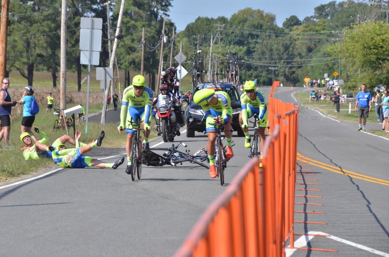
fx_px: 3235
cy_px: 128
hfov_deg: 6.9
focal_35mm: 300
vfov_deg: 4.6
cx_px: 194
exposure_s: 1/6400
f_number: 10
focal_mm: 200
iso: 3200
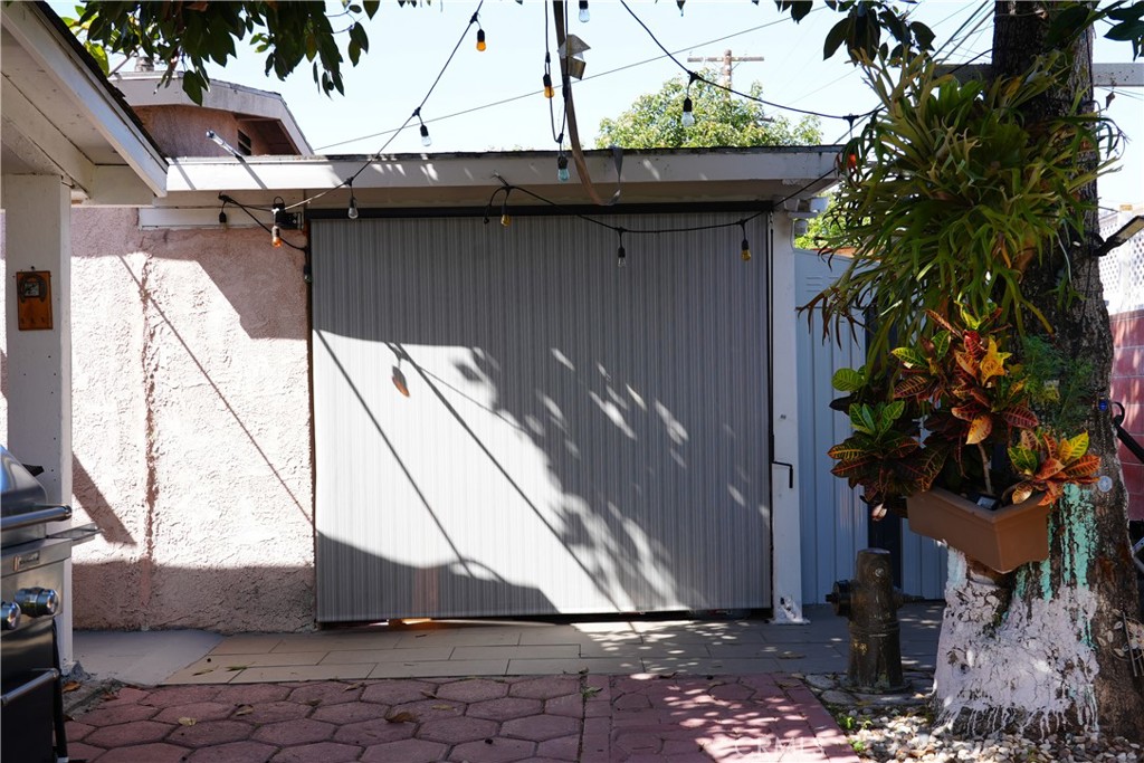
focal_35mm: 36
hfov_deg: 53.1
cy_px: 382
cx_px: 572
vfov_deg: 36.9
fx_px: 1144
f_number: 5.6
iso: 80
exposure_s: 1/80
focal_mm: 36
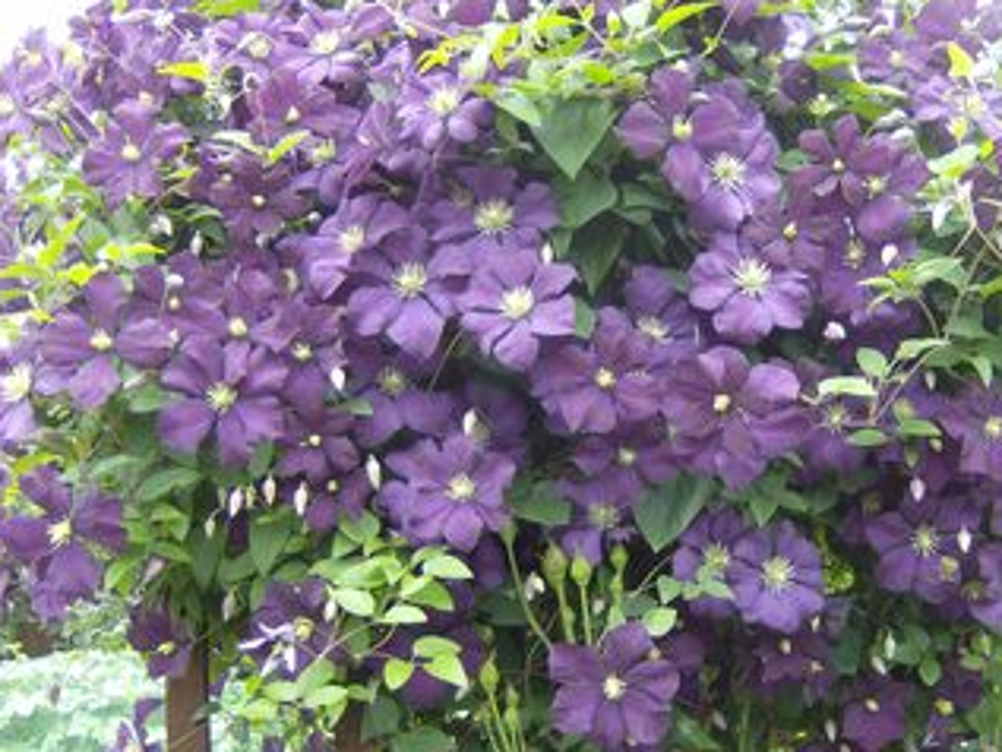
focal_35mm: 50
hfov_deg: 38.0
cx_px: 613
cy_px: 395
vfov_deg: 29.1
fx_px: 1448
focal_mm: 6
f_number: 2.8
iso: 100
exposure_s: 1/66.1
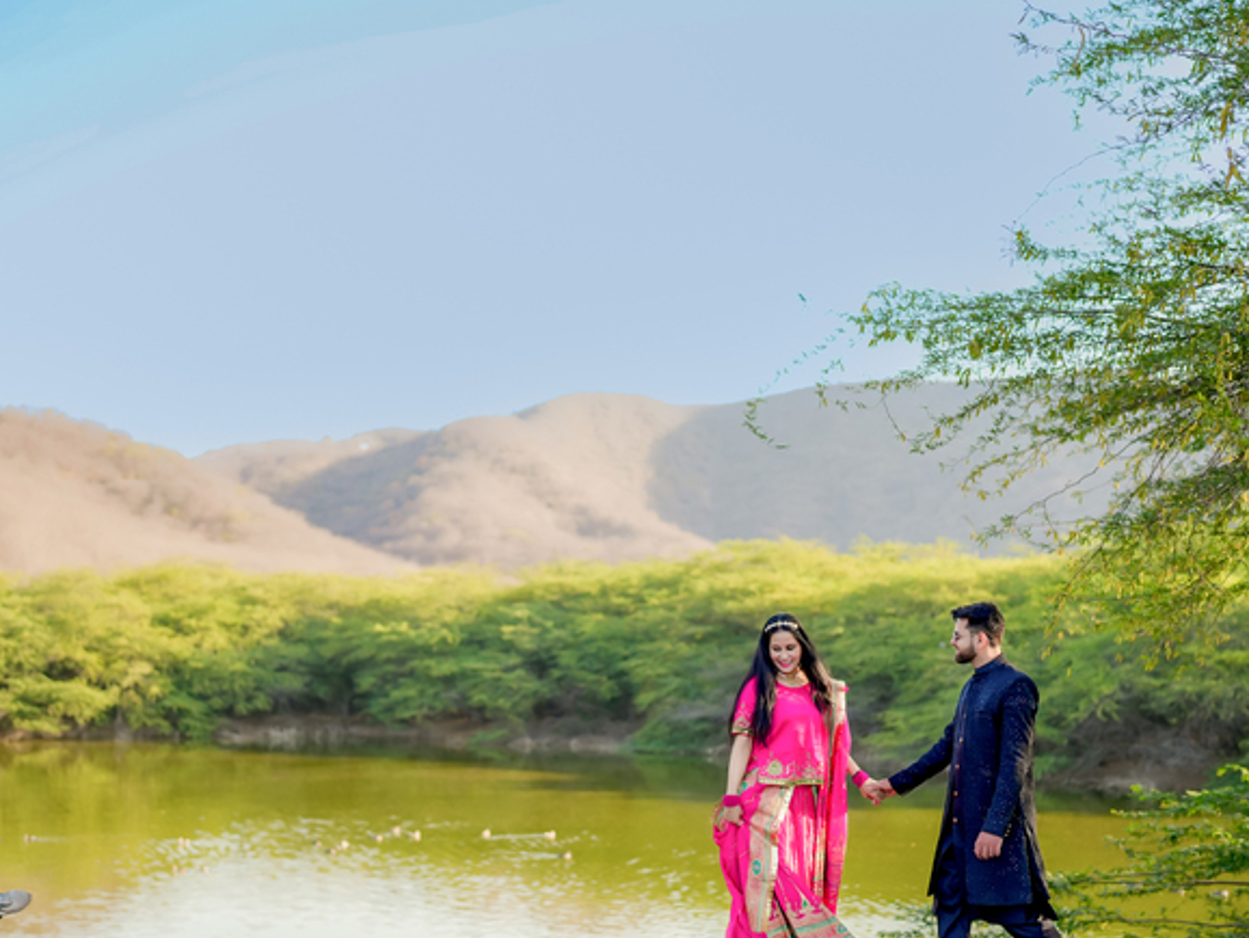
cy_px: 560
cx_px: 592
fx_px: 1841
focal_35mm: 51
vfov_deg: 28.5
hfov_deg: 37.5
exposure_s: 1/1250
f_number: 1.4
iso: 200
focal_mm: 35
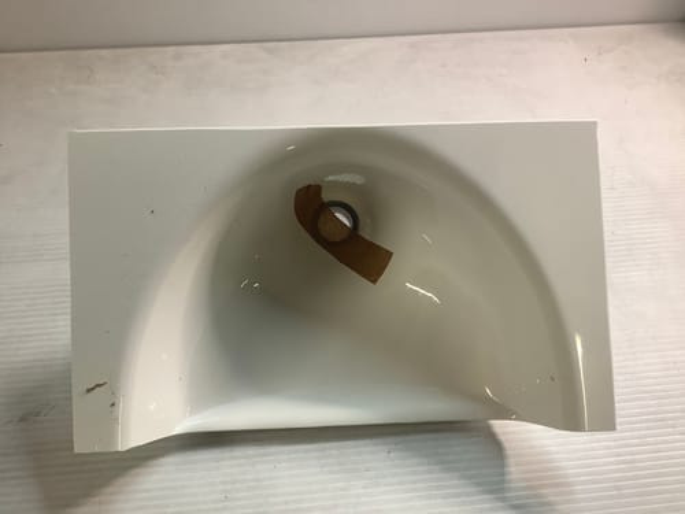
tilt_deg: -49.8
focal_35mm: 31
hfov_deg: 58.4
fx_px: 613
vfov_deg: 45.4
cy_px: 257
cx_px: 342
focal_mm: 3.3
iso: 100
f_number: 2.4
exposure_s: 1/50
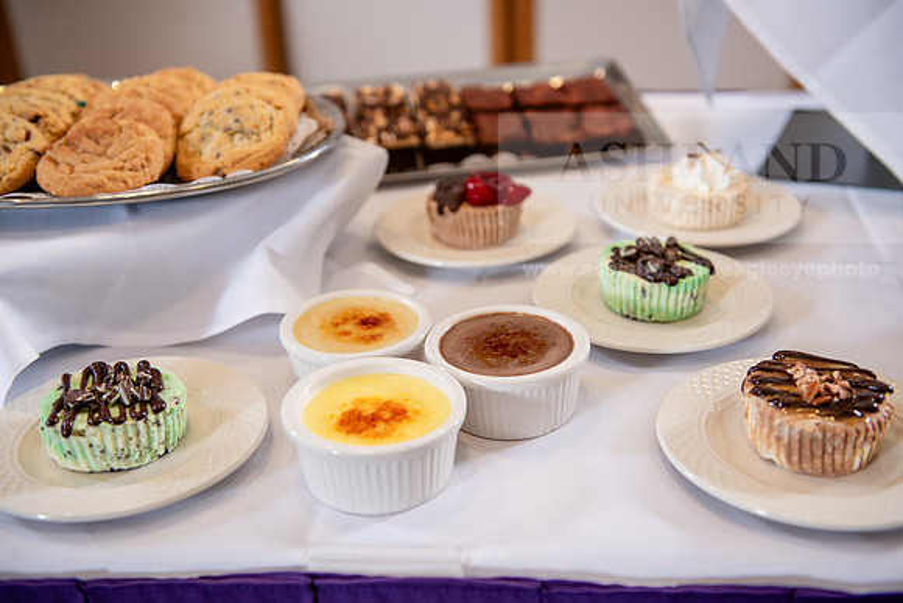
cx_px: 452
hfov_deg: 43.6
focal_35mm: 45
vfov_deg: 29.9
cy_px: 302
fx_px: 1129
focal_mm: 45
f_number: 3.2
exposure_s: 1/200
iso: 320
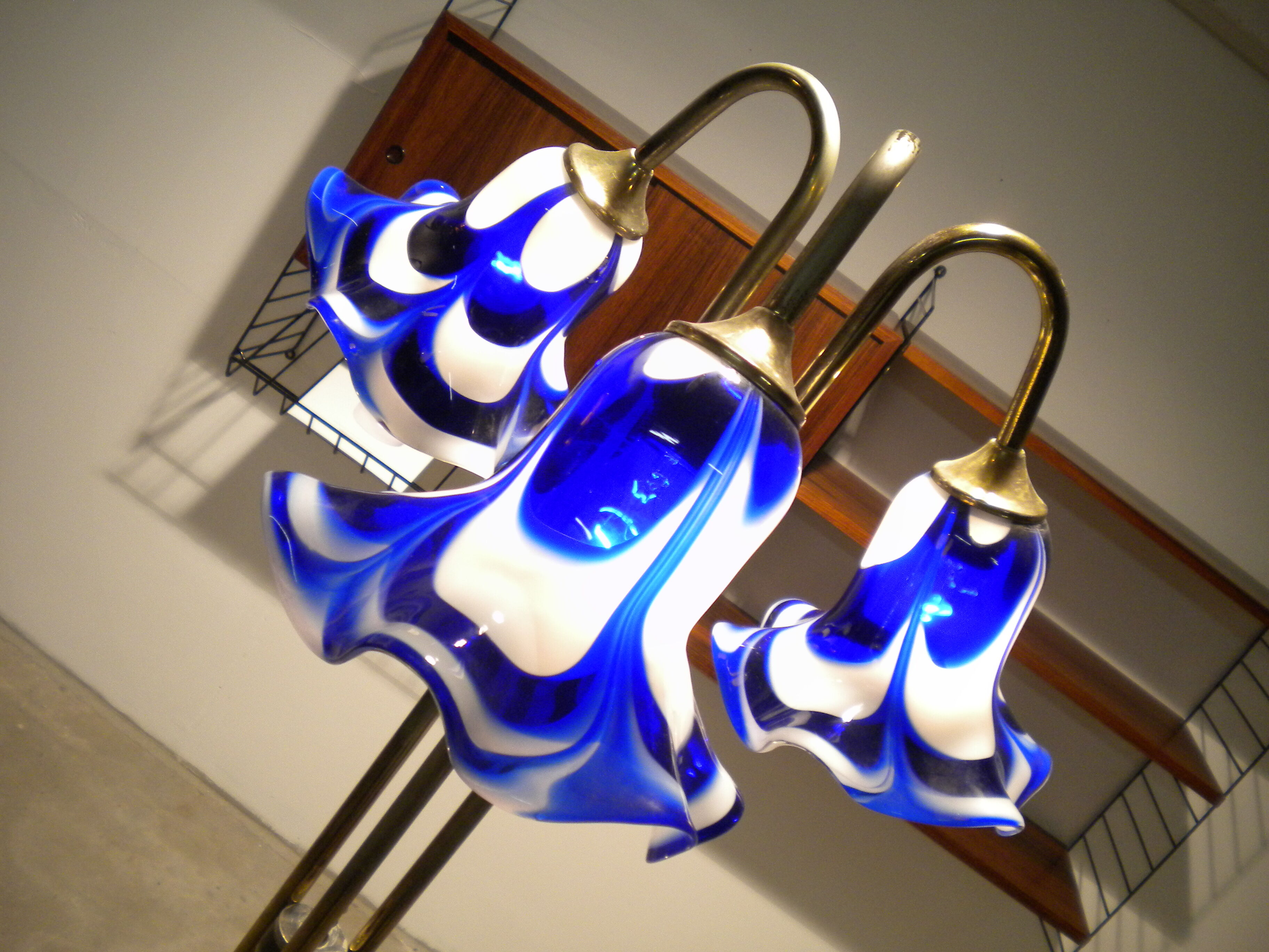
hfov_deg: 52.6
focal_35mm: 35
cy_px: 476
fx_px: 1283
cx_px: 634
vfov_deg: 40.7
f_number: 3.1
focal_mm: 6.3
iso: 267
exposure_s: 1/59.8
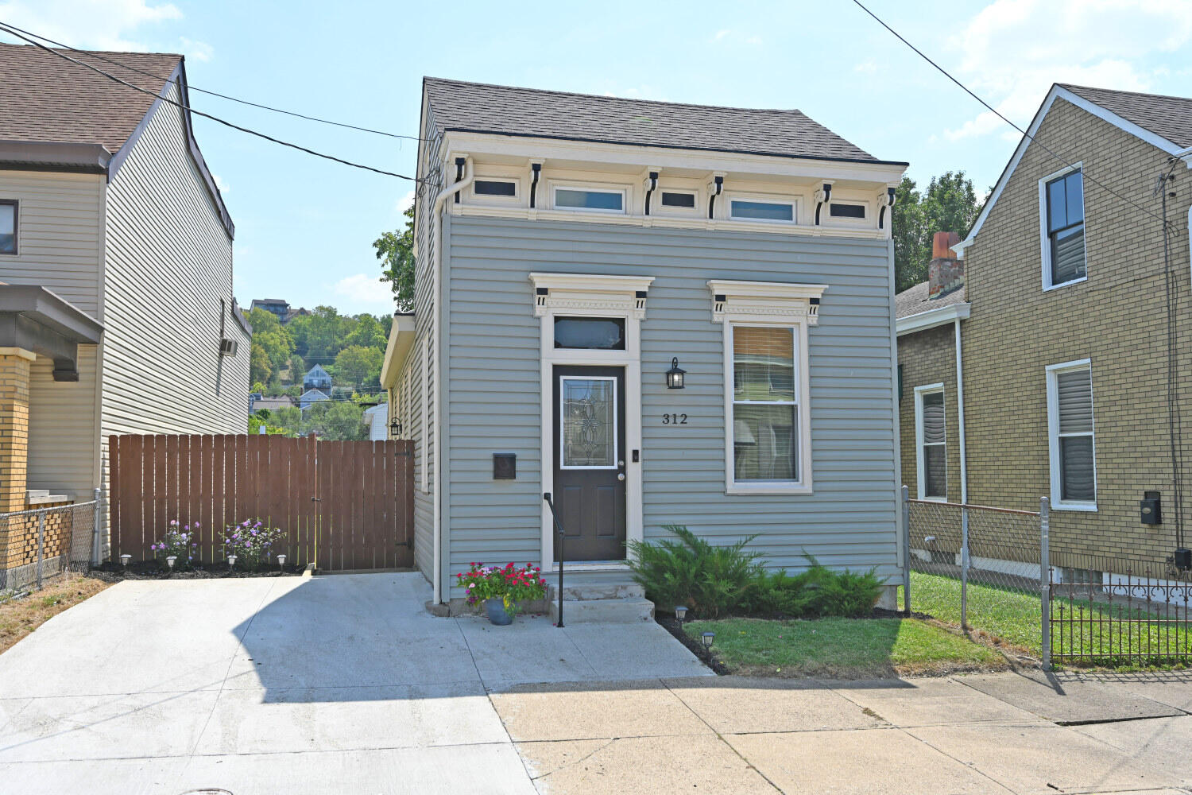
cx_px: 596
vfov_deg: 43.6
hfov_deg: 61.9
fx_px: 993
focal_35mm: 30
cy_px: 398
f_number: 7.1
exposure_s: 1/400
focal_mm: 30
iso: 100
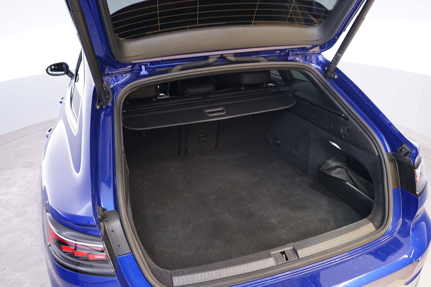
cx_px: 216
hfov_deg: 65.5
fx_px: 335
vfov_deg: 46.4
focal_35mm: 28
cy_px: 144
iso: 1250
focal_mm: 28
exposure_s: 1/5
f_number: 5
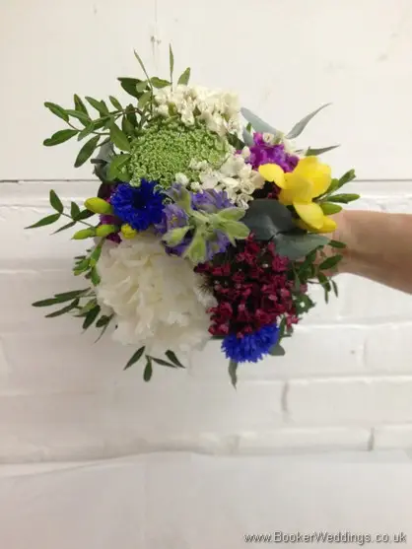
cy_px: 274
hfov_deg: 40.7
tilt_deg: -22.8
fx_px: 555
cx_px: 206
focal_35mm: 35
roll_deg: -1.3
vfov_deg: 52.6
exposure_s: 1/20
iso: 100
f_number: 2.4
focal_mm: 4.28
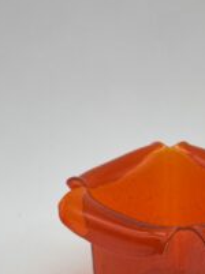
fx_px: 444
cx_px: 161
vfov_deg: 33.8
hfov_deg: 25.6
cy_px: 199
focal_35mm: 56
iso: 50
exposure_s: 1/421
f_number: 1.6
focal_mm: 4.2
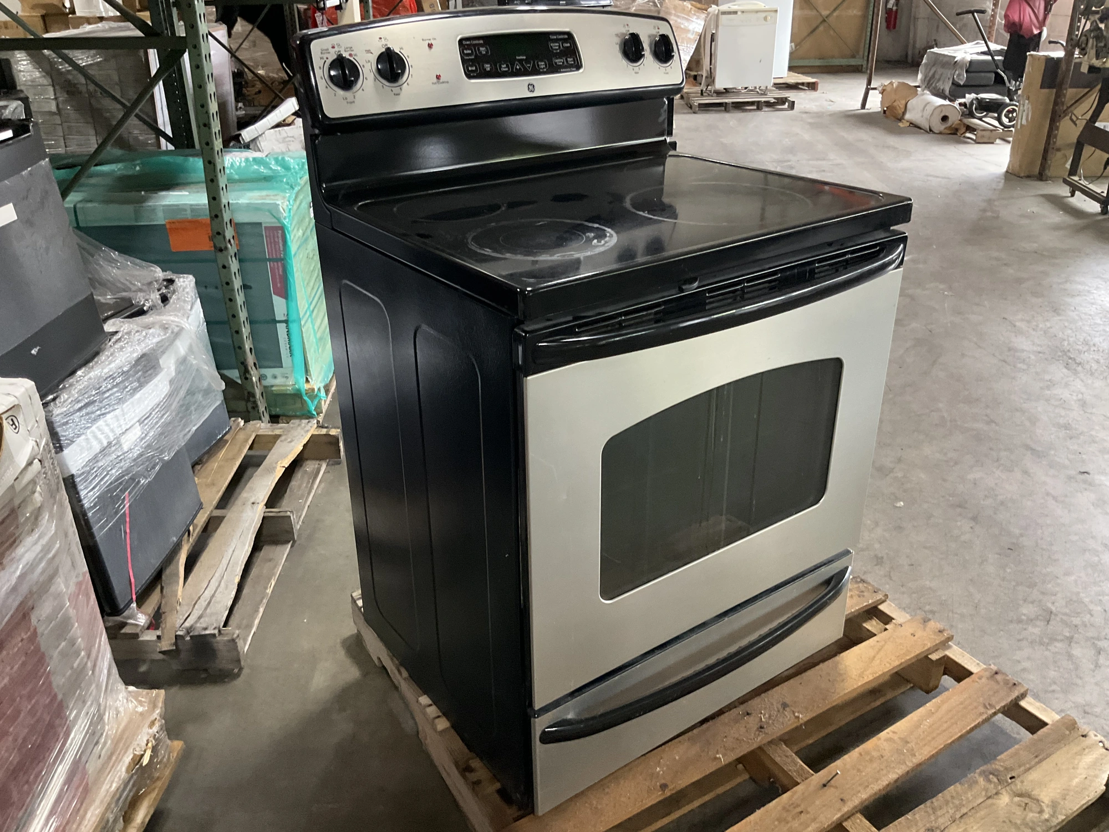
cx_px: 554
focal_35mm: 29
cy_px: 416
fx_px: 929
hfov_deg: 61.7
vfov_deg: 48.2
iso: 250
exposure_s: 1/30
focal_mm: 3
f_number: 1.8
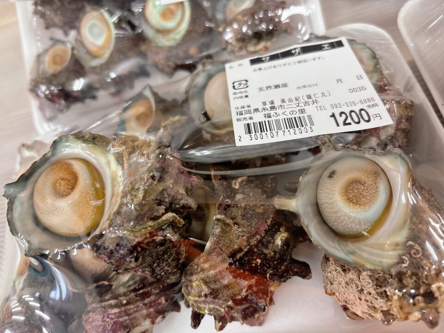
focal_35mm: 26
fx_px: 333
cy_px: 166
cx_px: 222
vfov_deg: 53.1
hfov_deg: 67.3
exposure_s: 1/60
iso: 200
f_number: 1.6
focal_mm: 5.96
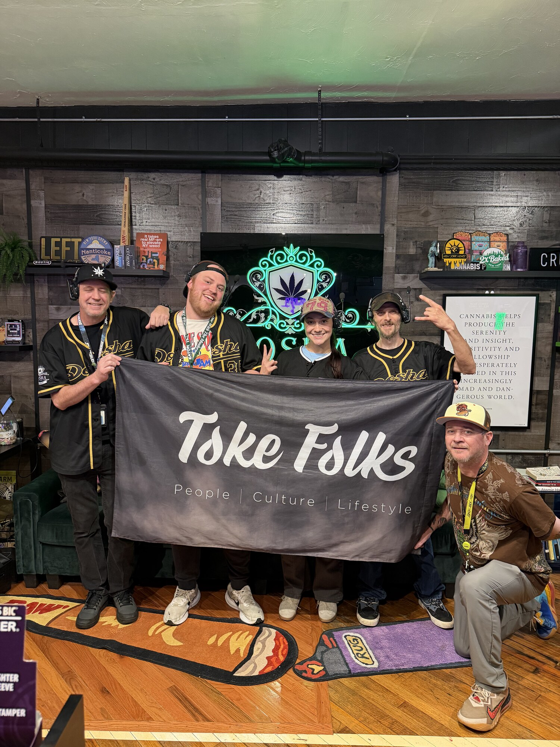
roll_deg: -0.5
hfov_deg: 56.8
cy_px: 374
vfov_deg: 71.6
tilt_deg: -4.6
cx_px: 280
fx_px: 518
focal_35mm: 24
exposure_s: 1/60
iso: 320
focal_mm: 6.76
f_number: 1.78
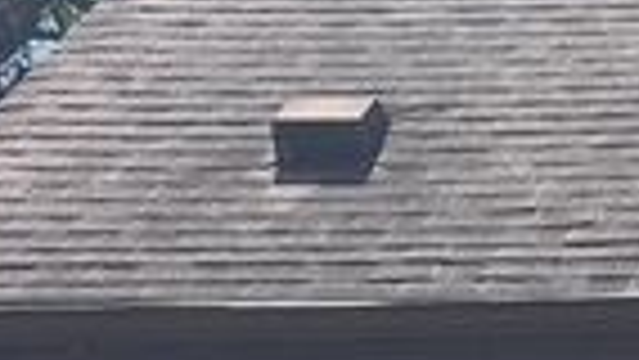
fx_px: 3187
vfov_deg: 5.9
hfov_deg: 10.8
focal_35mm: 188
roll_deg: +0.1
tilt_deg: -0.7
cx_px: 1112
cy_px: 1156
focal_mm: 6.76
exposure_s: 1/3279
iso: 80
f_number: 1.78
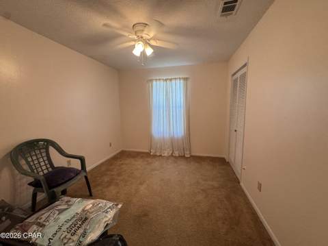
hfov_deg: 102.1
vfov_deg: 85.6
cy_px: 123
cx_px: 164
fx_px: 133
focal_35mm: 14
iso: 200
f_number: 2.2
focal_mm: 2.22
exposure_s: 1/120
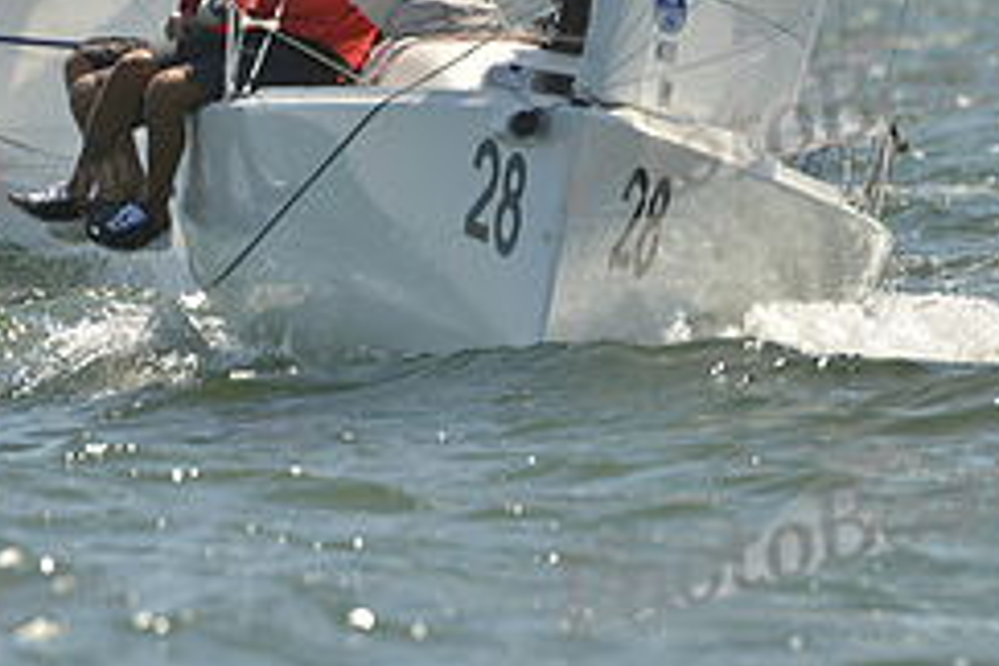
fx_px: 26527
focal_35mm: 956
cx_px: 345
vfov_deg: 1.4
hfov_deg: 2.2
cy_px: -43
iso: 280
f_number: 7.1
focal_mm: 400
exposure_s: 1/1250
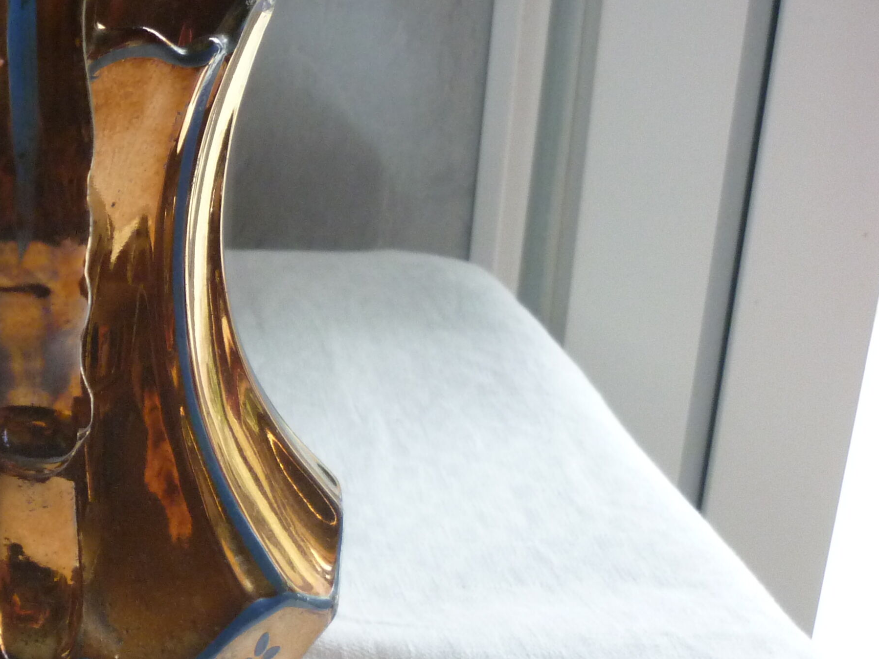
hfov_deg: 27.3
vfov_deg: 21.9
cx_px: -2
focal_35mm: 67
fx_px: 1701
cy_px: 344
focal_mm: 5.5
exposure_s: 1/30
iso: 250
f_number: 2.8
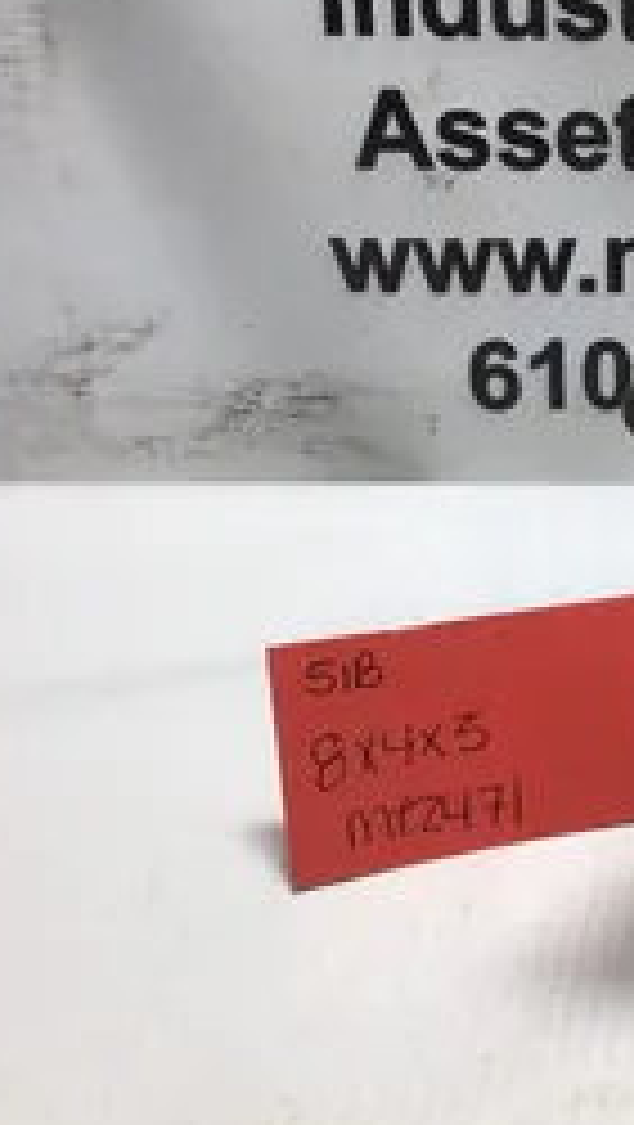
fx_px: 1611
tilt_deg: -18.5
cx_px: 764
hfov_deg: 20.8
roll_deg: -2.2
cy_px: 464
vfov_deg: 38.4
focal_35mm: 54
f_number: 2.4
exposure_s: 1/120
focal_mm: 3.3
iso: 25
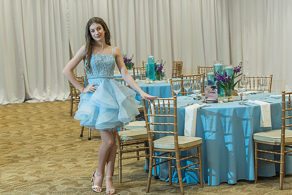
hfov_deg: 24.5
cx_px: 158
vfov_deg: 16.5
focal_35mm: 83
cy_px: 89
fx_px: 673
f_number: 4
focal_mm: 70
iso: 1000
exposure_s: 1/100
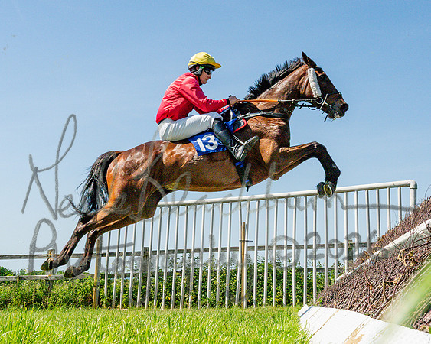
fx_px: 648
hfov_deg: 36.7
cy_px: 150
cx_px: 176
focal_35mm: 51
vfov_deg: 29.8
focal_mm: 24
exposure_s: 1/2000
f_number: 9
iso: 400
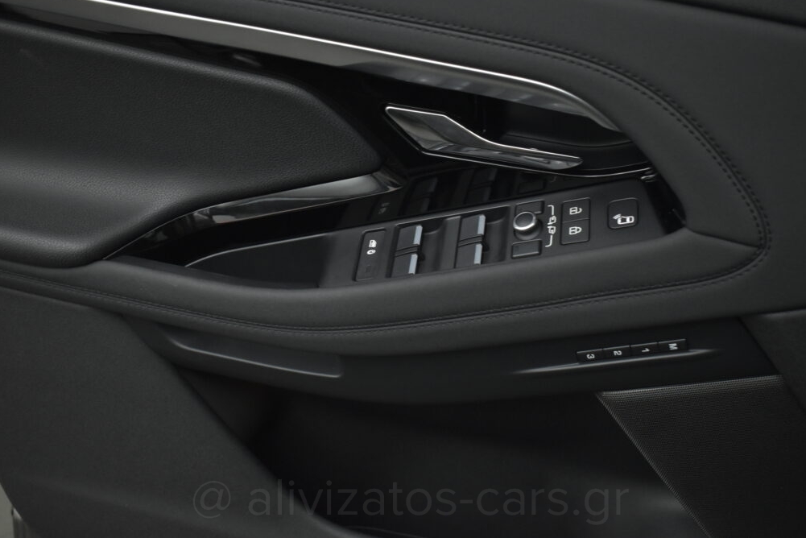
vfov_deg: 30.2
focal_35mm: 45
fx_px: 997
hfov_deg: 44.0
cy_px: 264
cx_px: 410
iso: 1600
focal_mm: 29
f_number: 4.2
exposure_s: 1/100
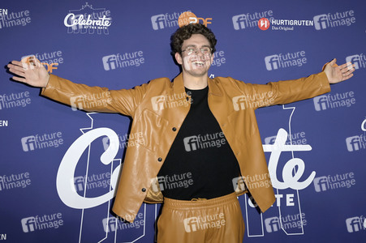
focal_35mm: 44
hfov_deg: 44.5
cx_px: 183
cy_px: 122
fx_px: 447
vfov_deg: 30.5
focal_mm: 44
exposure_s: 1/200
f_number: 5.6
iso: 500
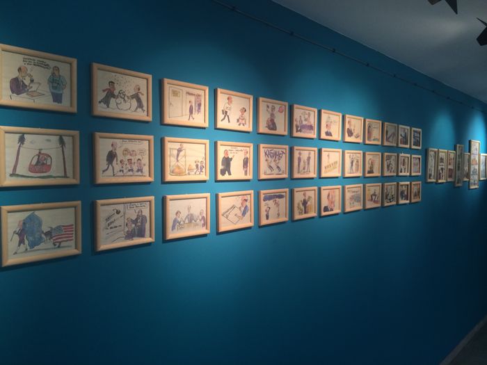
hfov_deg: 60.0
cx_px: 244
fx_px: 422
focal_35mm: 30
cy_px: 182
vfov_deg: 46.8
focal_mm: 4.12
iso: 40
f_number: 2.2
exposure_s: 1/40
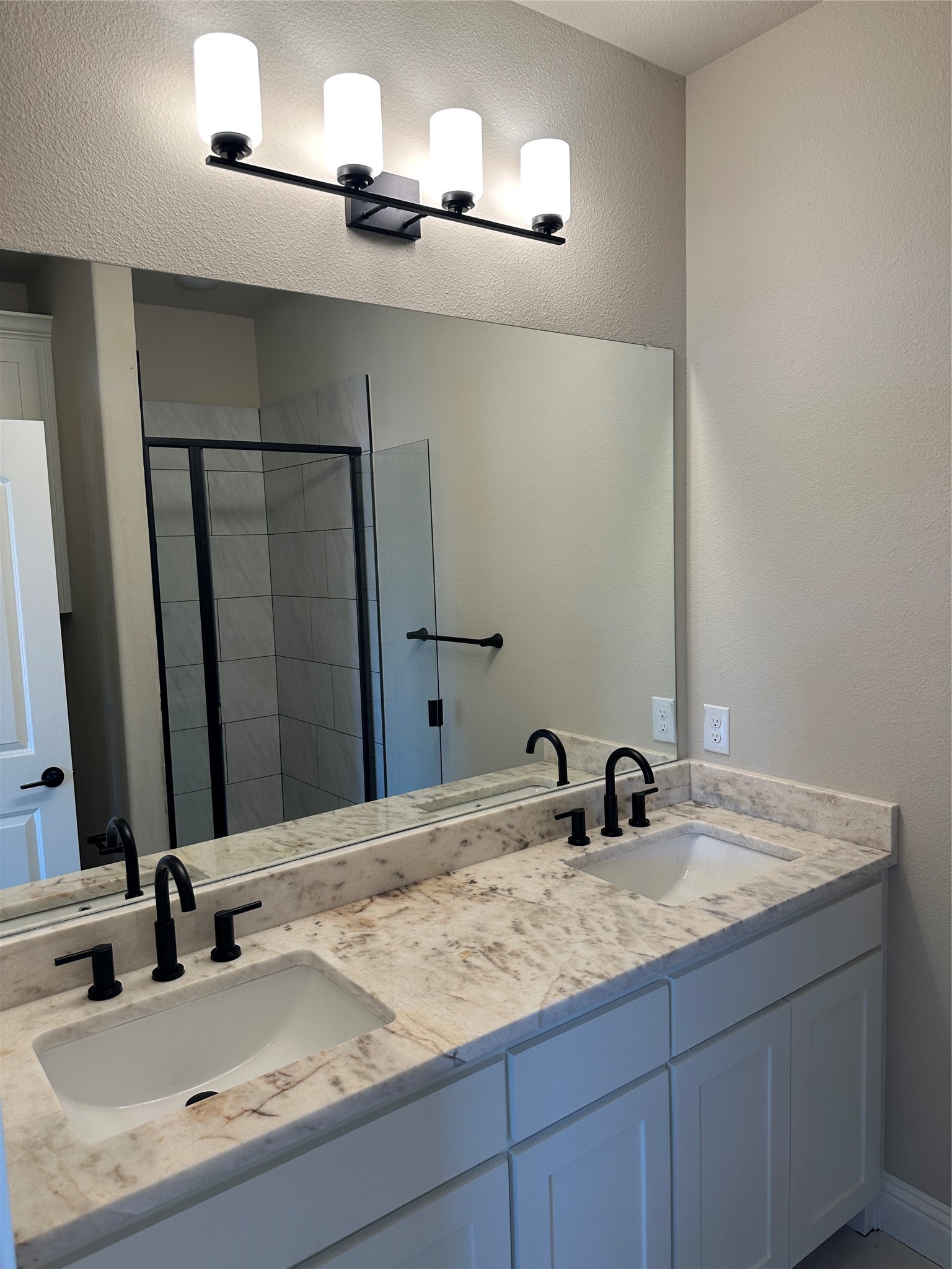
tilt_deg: -5.5
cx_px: 476
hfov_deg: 56.8
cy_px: 634
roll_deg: +1.5
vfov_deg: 71.6
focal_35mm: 24
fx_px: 880
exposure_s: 1/120
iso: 100
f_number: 1.78
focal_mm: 6.86
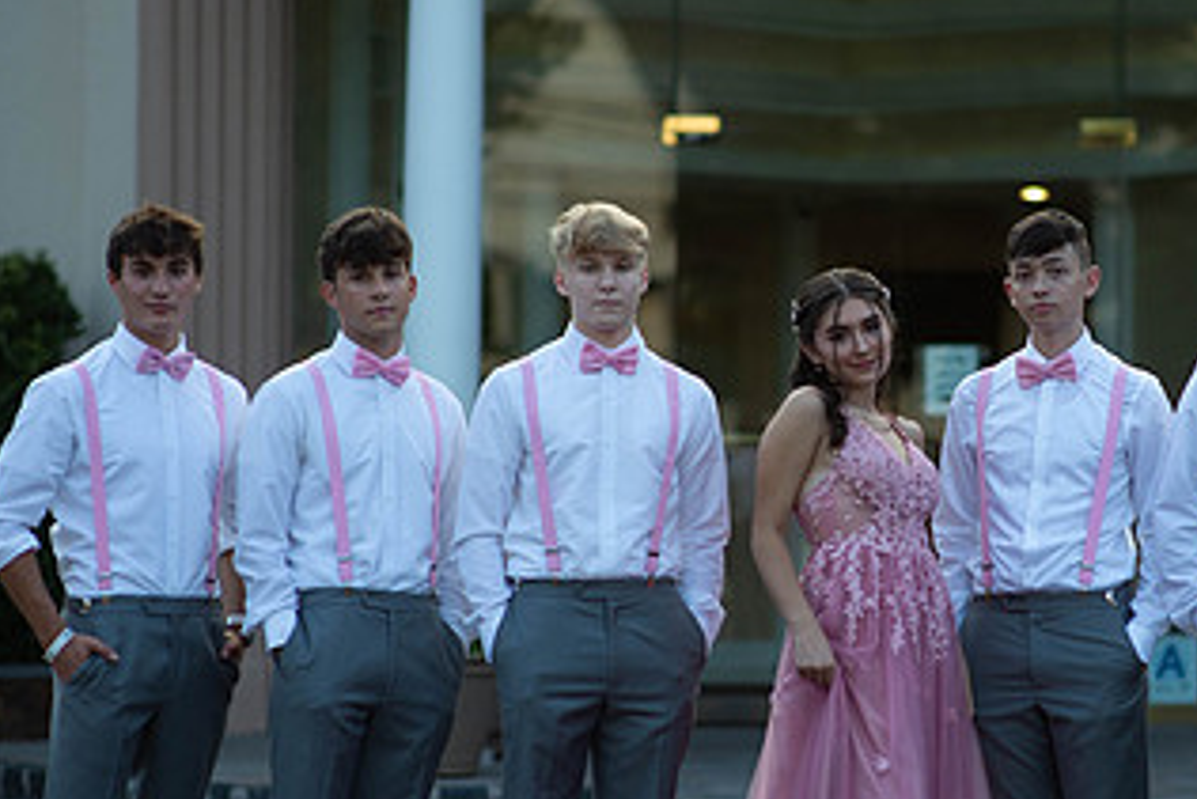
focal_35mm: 156
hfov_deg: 13.1
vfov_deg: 8.8
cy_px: 530
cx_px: 867
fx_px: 5189
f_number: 2
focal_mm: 85
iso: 250
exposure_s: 1/1600
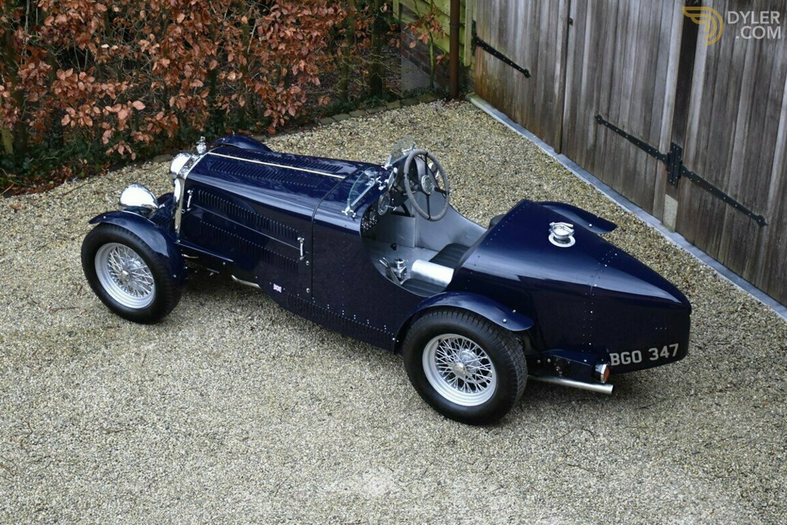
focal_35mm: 52
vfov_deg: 25.8
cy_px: 262
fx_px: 1148
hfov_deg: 37.9
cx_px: 394
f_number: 4.2
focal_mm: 35
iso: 900
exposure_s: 1/125
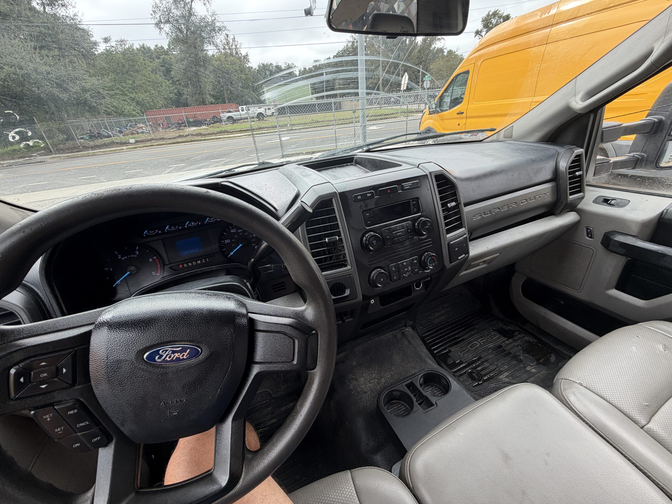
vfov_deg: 85.7
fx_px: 272
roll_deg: +5.1
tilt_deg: -29.3
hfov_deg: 102.1
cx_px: 336
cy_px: 252
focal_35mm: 14
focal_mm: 2.22
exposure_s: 1/138
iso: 40
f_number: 2.2
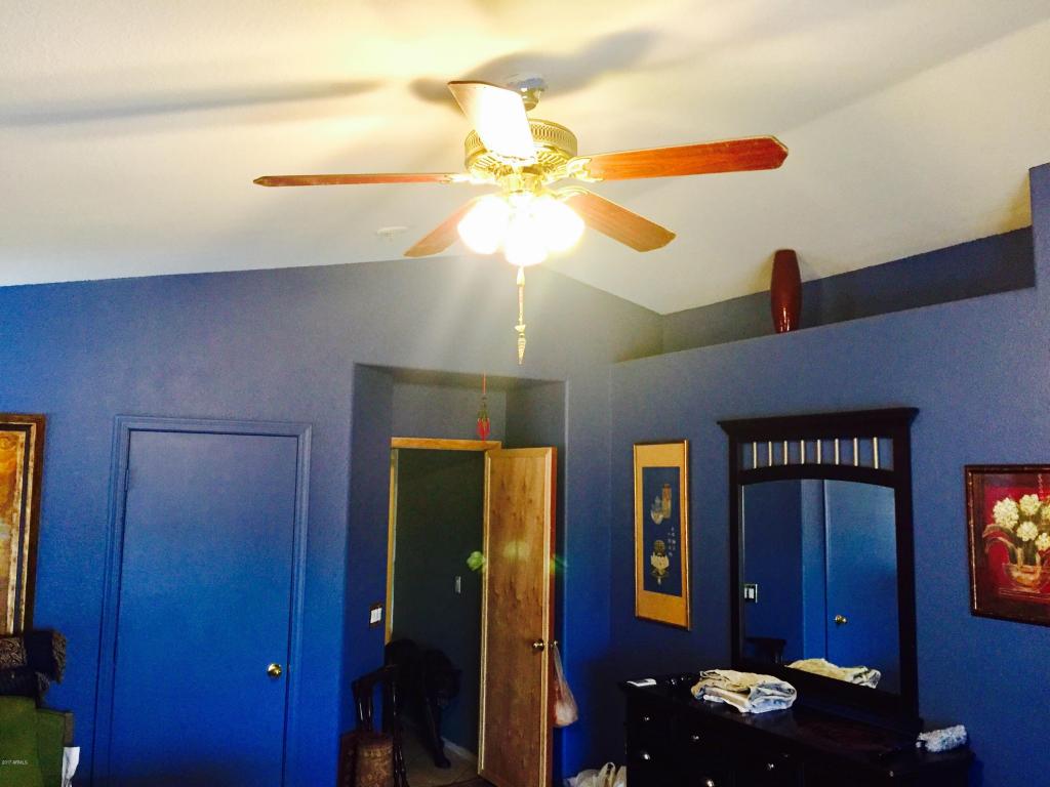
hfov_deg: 61.7
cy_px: 394
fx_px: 880
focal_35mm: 29
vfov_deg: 48.2
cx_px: 525
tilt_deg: +5.0
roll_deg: -1.0
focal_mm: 4.15
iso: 160
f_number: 2.2
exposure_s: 1/30
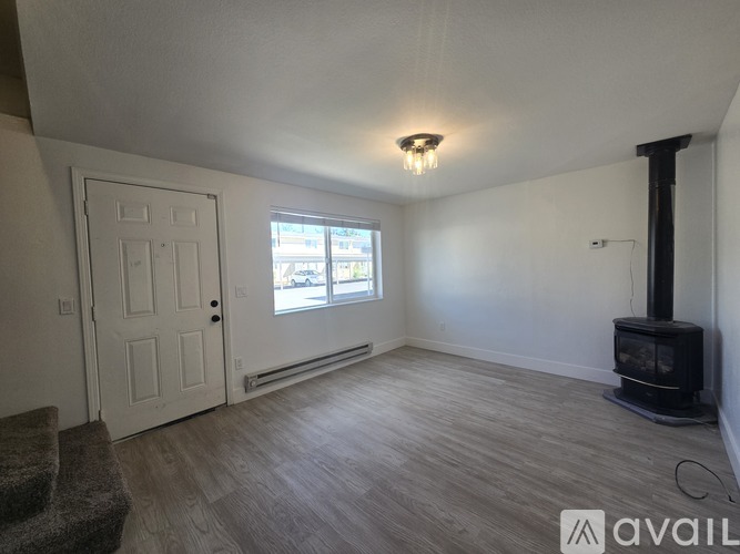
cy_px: 277
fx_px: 278
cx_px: 370
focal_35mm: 13
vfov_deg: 89.9
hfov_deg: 106.2
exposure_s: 1/120
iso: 64
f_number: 2.2
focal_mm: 2.2
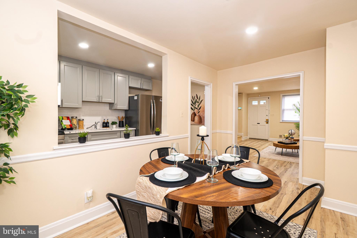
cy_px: 119
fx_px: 149
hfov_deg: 100.4
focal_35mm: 15
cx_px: 178
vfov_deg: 77.3
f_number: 7.1
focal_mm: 10
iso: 500
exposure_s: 1/20
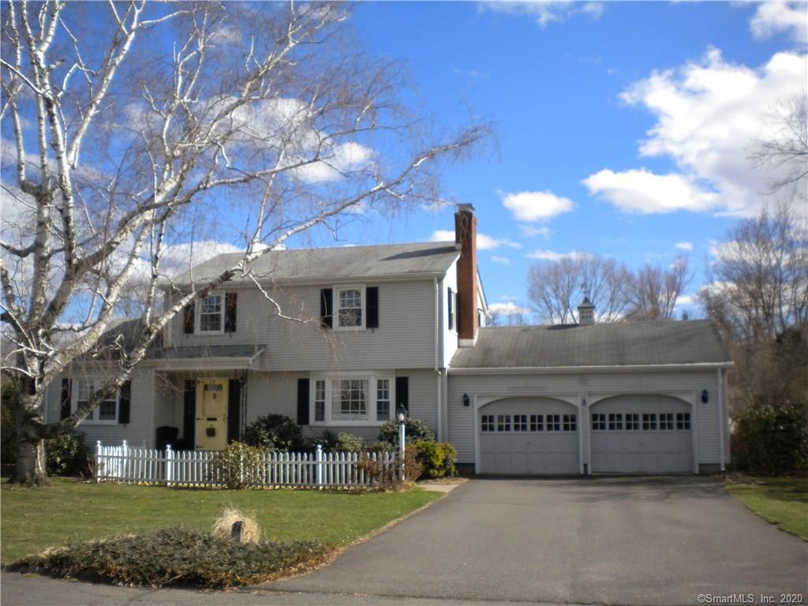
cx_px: 404
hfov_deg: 52.6
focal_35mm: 35
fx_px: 817
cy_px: 303
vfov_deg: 40.7
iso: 80
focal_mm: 6.3
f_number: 4.6
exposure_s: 1/541
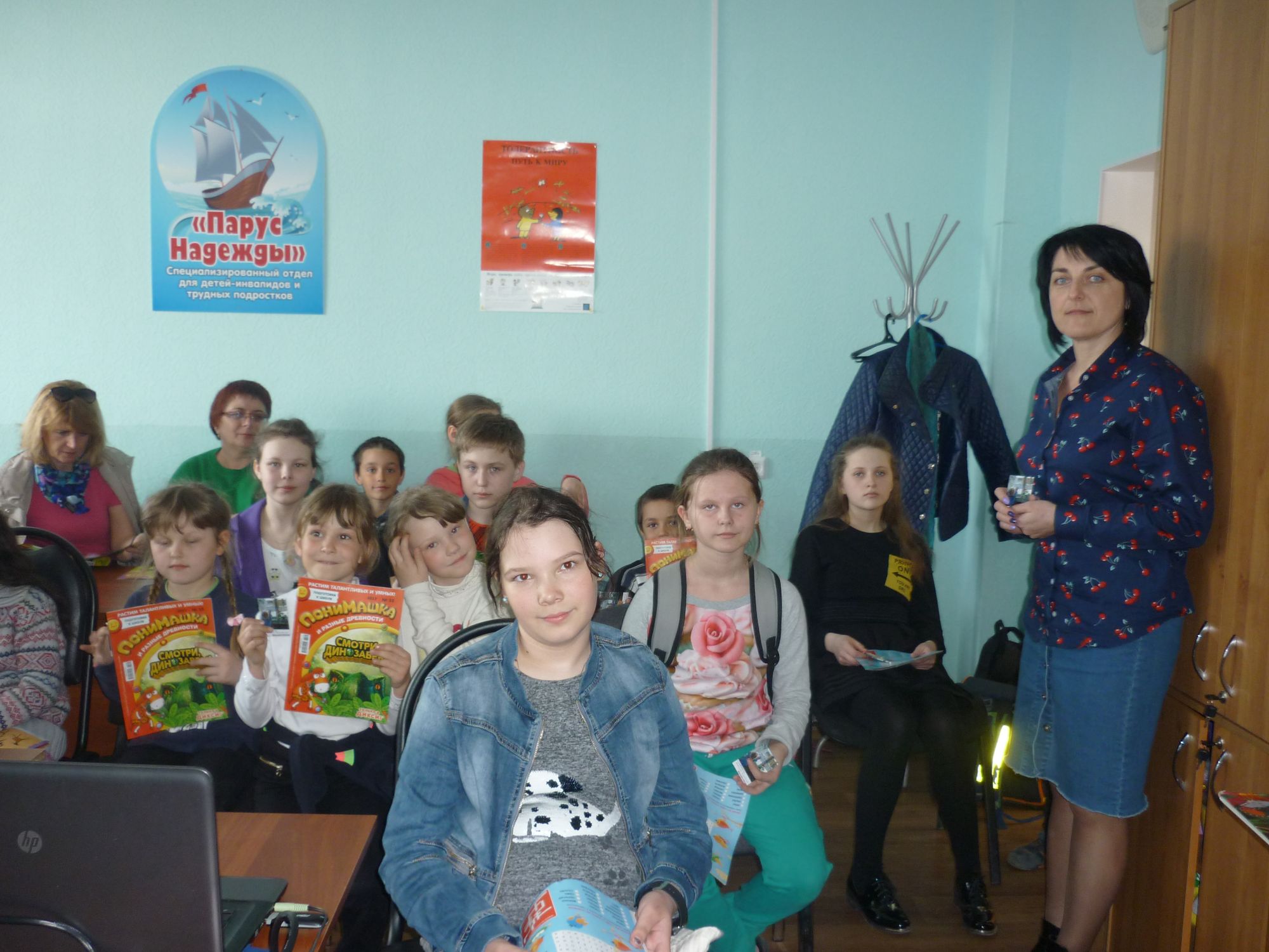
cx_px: 634
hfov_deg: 55.4
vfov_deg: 42.9
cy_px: 476
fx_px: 1210
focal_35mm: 33
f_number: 2.8
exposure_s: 1/30
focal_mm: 5.5
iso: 160
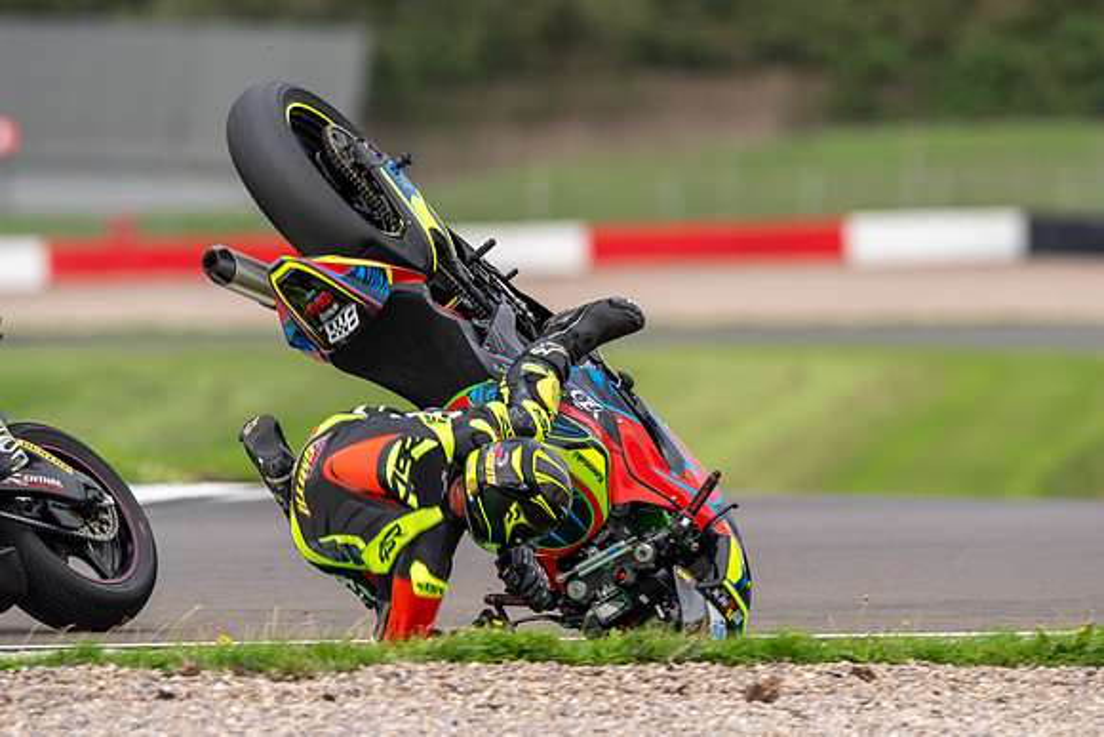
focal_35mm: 662
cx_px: 609
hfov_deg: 3.1
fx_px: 20314
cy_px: 330
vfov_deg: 2.1
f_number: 6.3
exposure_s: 1/500
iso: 250
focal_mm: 600
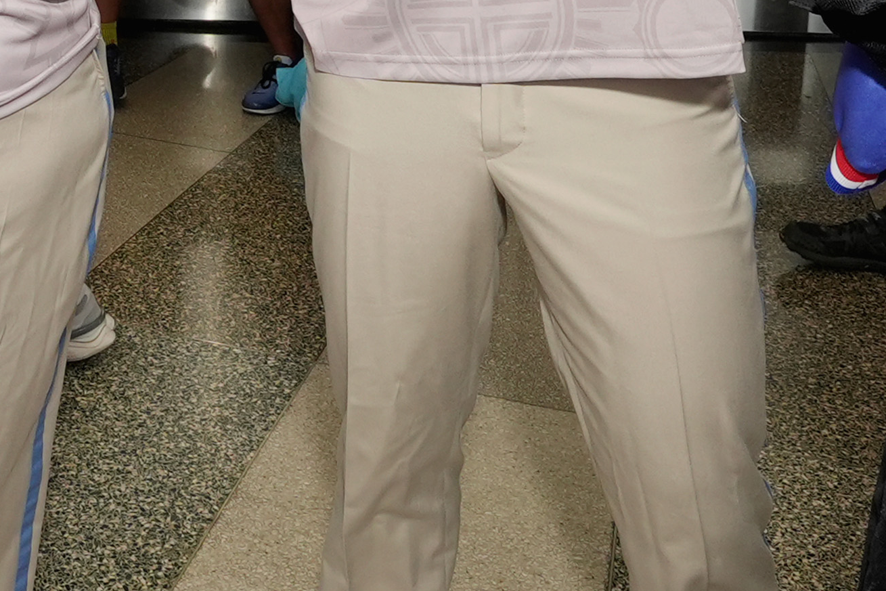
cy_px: -137
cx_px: 158
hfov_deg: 34.9
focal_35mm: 55
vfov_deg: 22.5
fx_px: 1354
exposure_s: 1/250
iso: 800
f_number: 10
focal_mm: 12
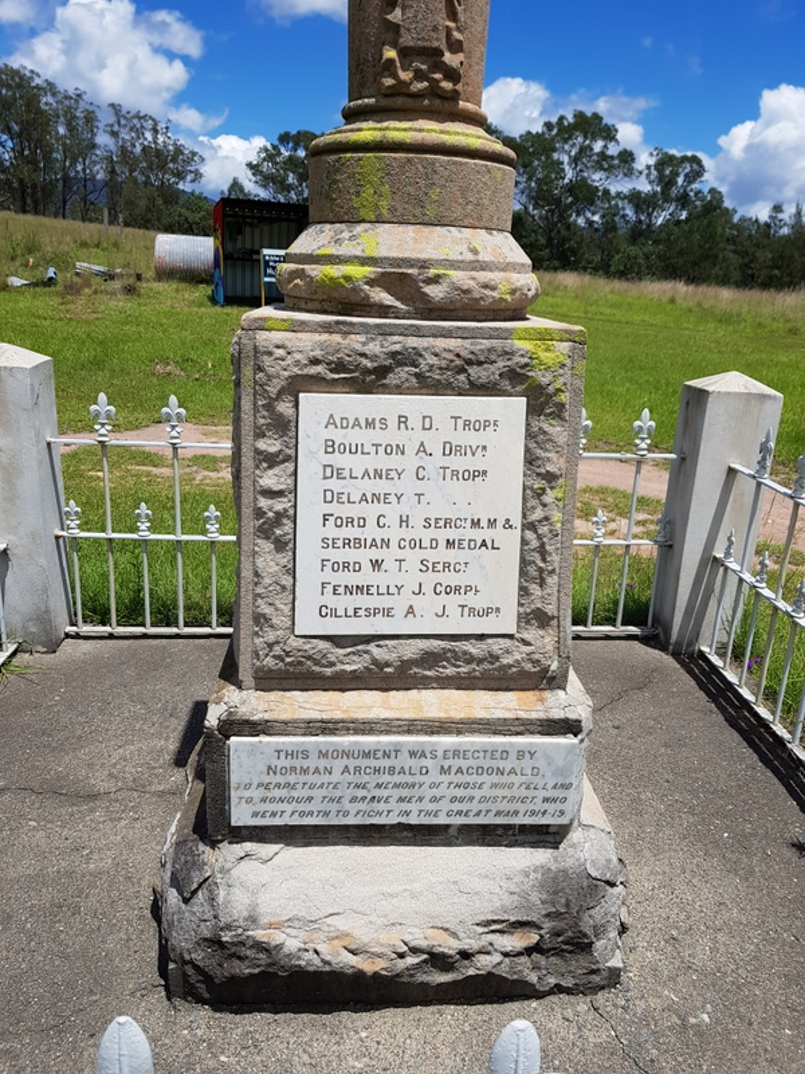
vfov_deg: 67.3
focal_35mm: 26
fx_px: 806
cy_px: 537
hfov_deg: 53.1
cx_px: 402
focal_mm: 4.2
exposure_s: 1/3256
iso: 40
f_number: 1.7
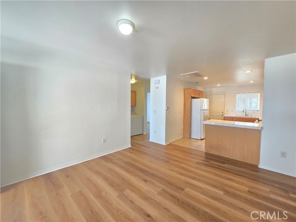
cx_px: 148
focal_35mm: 13
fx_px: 111
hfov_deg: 106.2
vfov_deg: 89.9
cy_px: 111
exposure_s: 1/60
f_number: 2.2
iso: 200
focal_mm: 2.2
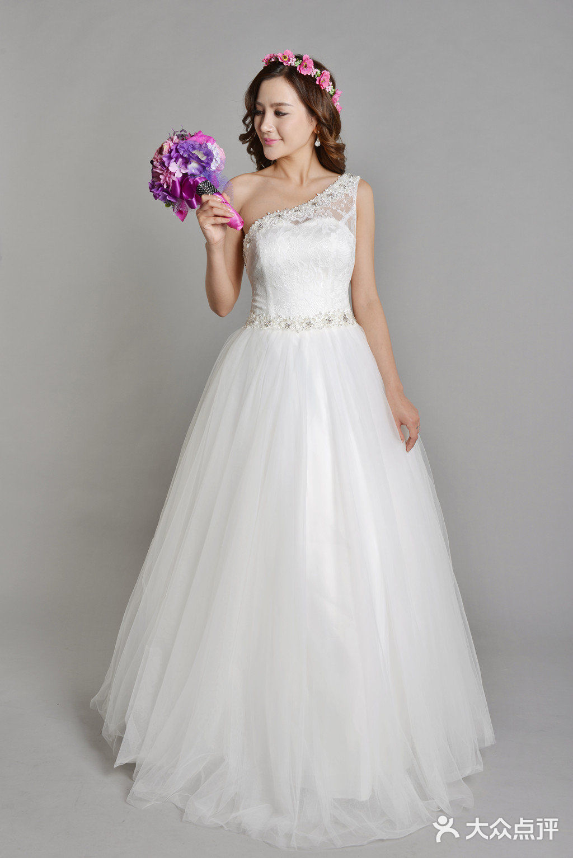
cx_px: 286
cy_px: 429
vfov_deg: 43.6
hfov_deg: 29.9
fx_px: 1073
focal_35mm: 45
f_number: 9
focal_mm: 45
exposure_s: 1/125
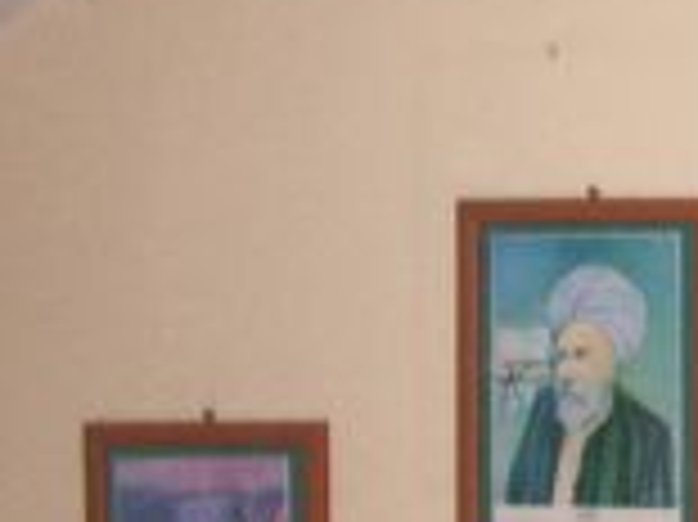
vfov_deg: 8.2
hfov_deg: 9.5
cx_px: 1765
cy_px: 490
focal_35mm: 181
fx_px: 3647
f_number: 2.6
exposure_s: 1/40
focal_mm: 5.8
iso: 100
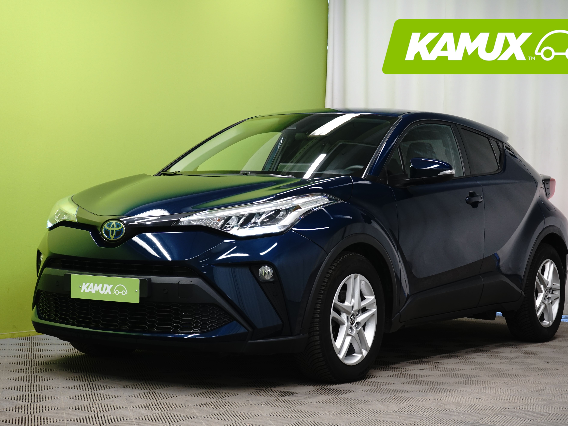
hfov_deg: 26.0
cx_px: 302
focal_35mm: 75
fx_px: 1231
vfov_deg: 19.6
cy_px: 213
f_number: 8
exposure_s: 1/6
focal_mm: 69
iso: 500
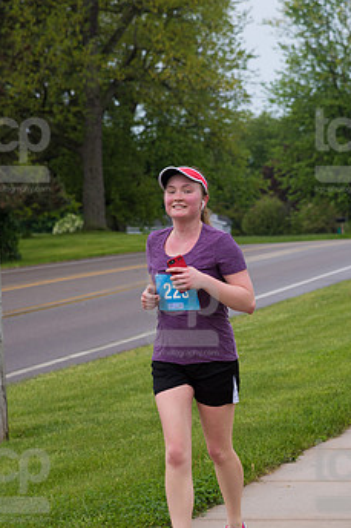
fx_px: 2298
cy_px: 315
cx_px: 182
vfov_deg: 13.1
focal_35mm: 157
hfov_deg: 8.7
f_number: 6.3
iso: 200
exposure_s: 1/640
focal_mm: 120
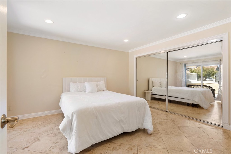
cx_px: 116
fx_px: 103
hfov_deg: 96.7
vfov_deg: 73.8
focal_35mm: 16
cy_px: 77
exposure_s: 1/30
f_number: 9
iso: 320
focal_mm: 16
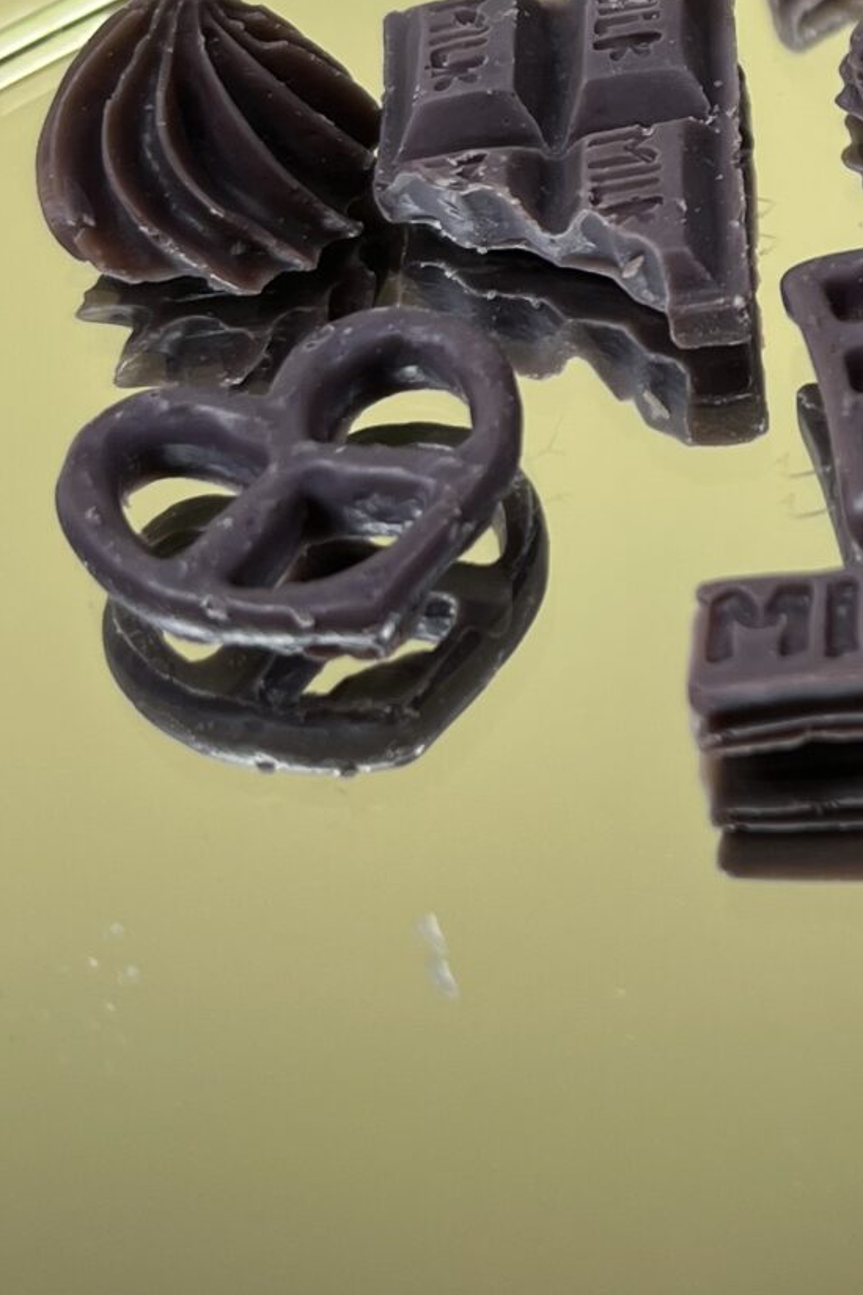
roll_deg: +5.0
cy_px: 3
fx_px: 3022
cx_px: 1104
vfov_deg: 23.2
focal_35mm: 84
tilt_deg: -35.9
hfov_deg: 15.5
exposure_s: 1/100
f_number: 1.6
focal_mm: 5.1
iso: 50
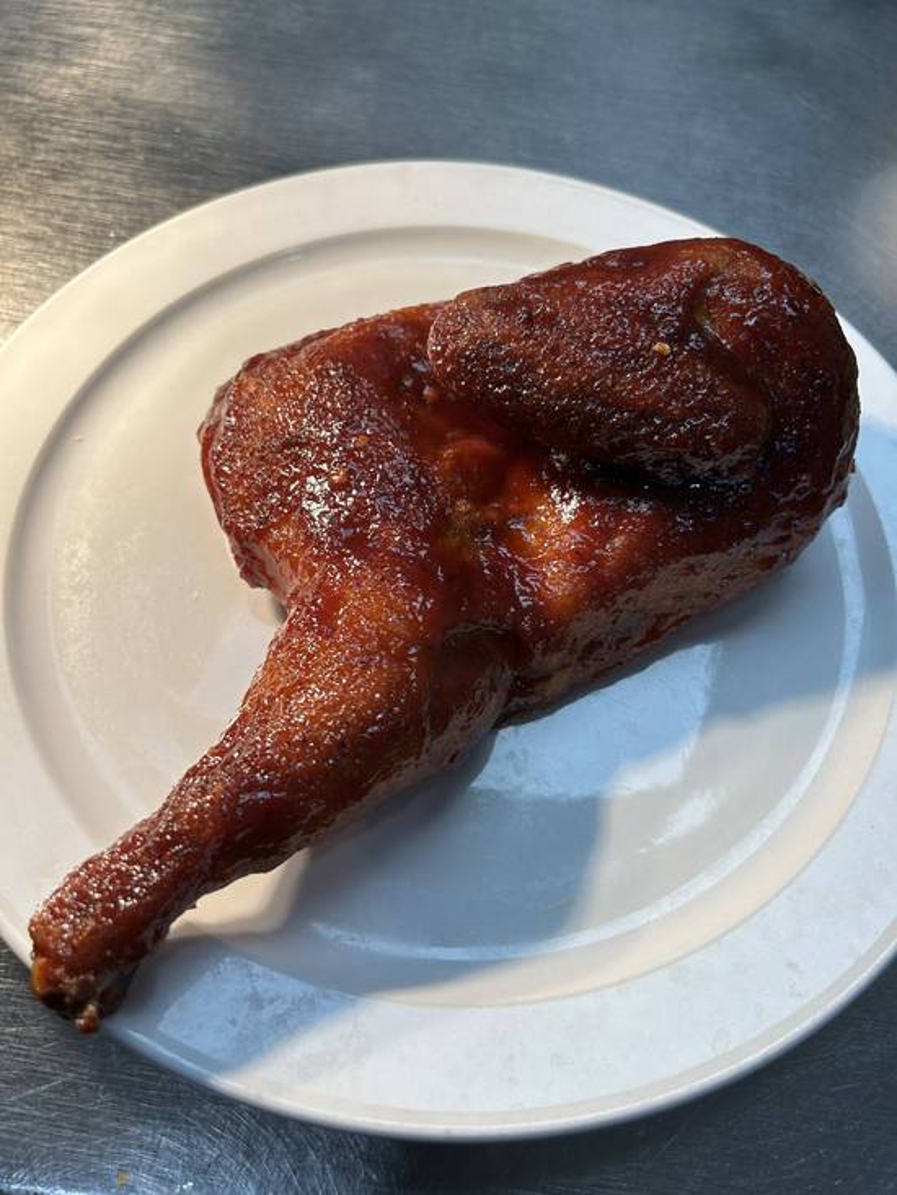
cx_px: 448
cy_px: 598
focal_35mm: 26
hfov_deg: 53.1
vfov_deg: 67.3
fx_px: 898
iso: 50
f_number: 1.5
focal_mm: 5.7
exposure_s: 1/307
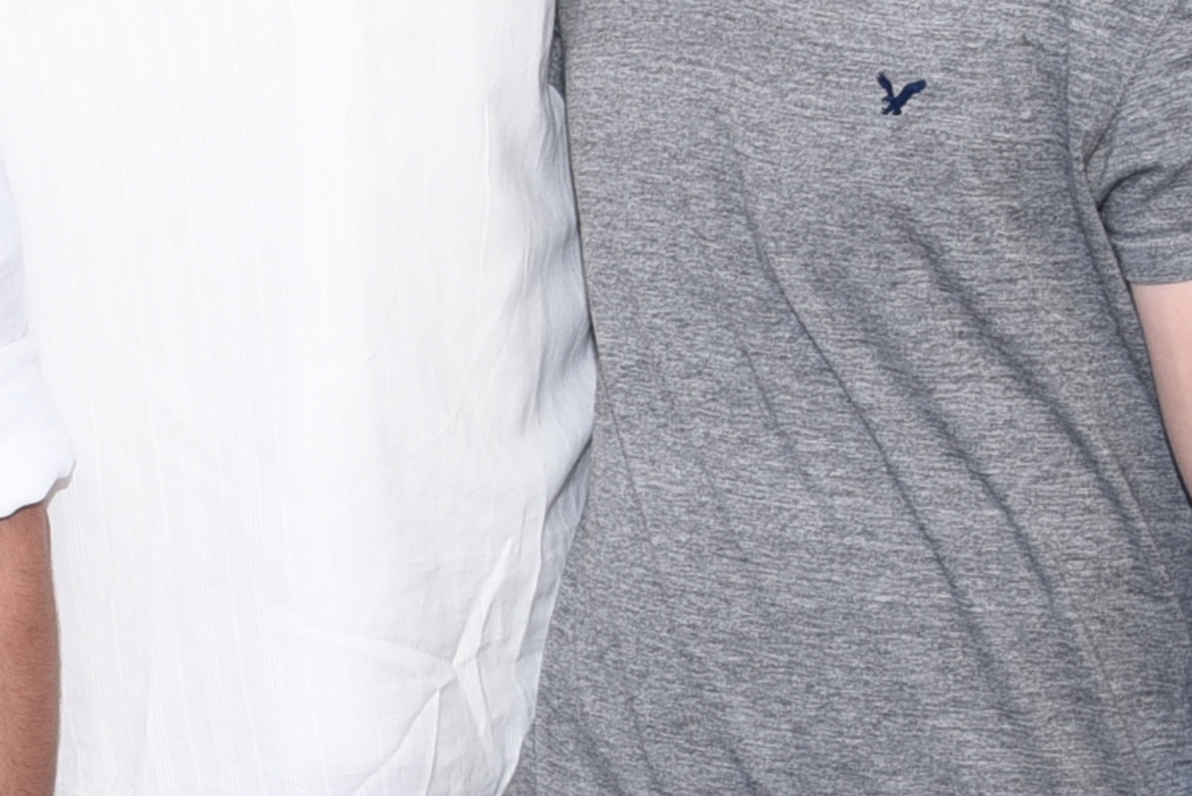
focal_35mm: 155
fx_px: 5134
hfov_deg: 12.1
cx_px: -969
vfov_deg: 8.9
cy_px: 570
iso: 320
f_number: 7.1
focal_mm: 31
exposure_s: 1/200
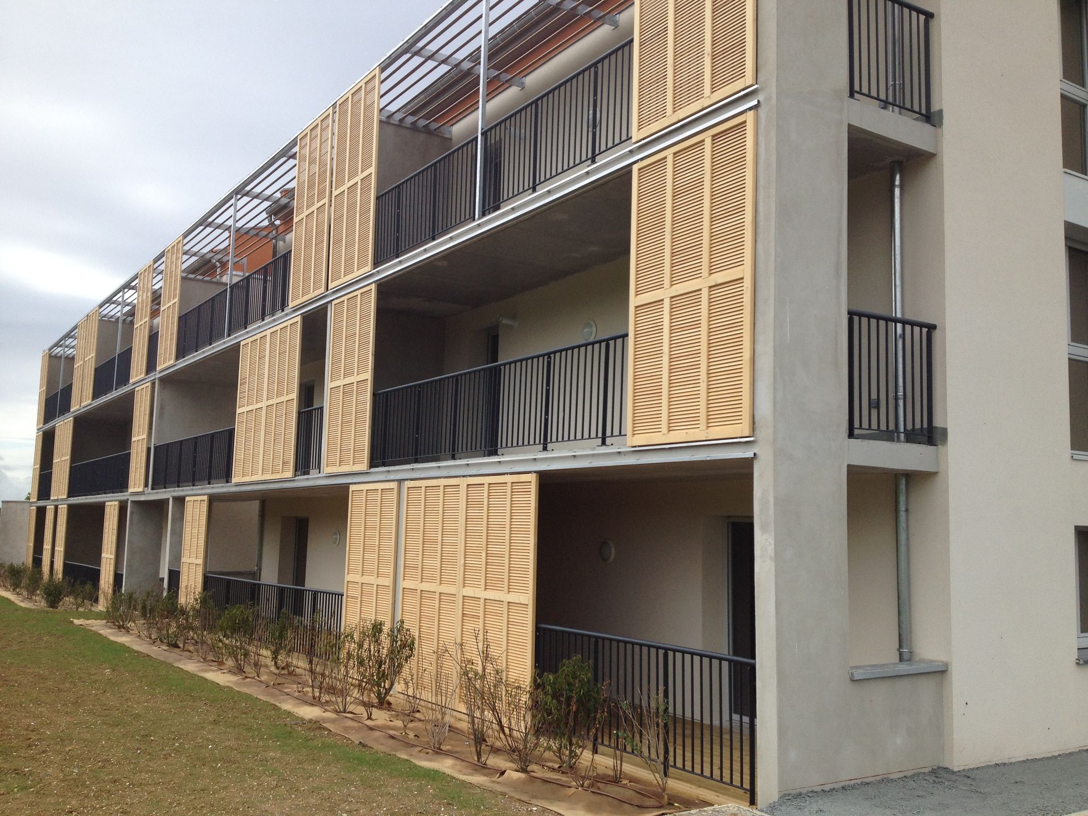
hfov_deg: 52.6
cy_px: 408
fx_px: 1100
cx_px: 544
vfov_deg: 40.7
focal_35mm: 35
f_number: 2.4
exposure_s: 1/1577
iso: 50
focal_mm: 4.28
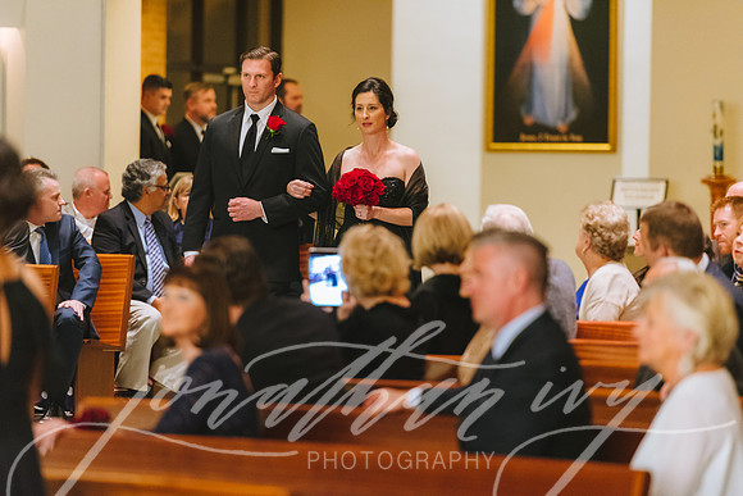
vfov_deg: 6.9
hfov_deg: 10.3
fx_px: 4129
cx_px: 372
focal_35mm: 200
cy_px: 248
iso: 6400
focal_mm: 200
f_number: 2.8
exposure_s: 1/100
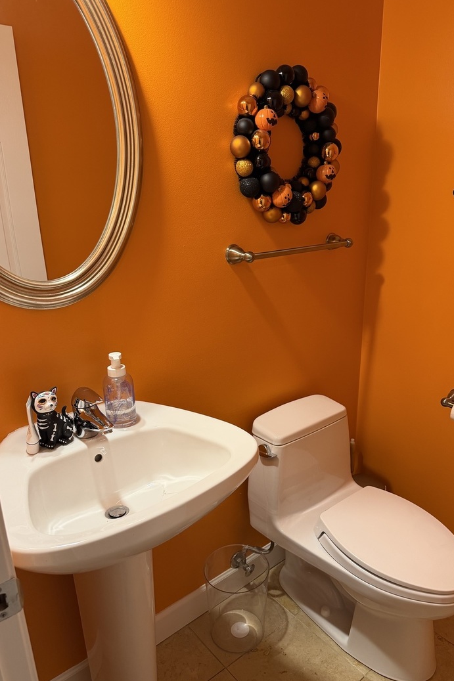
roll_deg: +0.3
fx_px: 492
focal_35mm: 26
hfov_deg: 49.4
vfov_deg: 69.4
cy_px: 351
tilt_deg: -18.7
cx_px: 256
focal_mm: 6.76
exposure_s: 1/60
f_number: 1.78
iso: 250
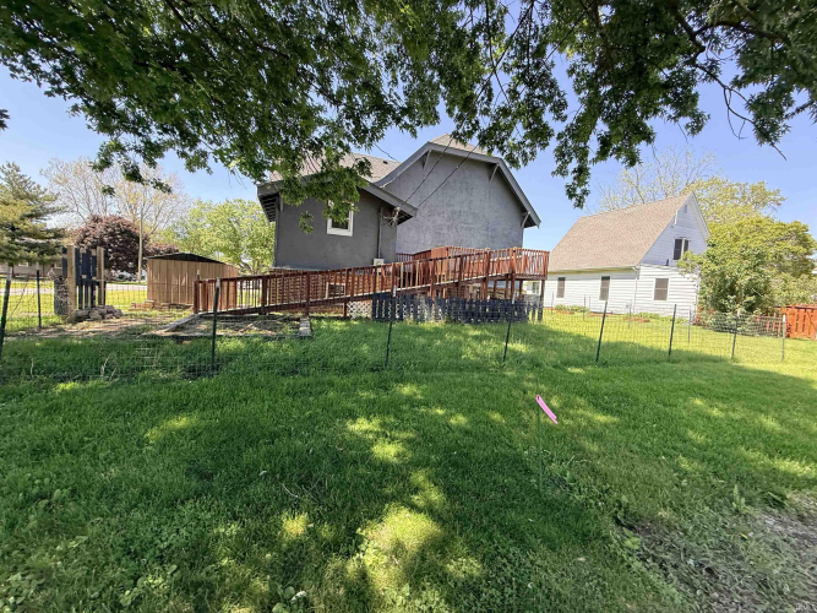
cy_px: 306
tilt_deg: -0.2
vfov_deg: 85.7
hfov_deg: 102.1
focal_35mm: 14
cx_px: 408
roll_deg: -1.0
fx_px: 330
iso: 64
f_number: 2.2
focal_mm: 2.22
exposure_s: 1/288
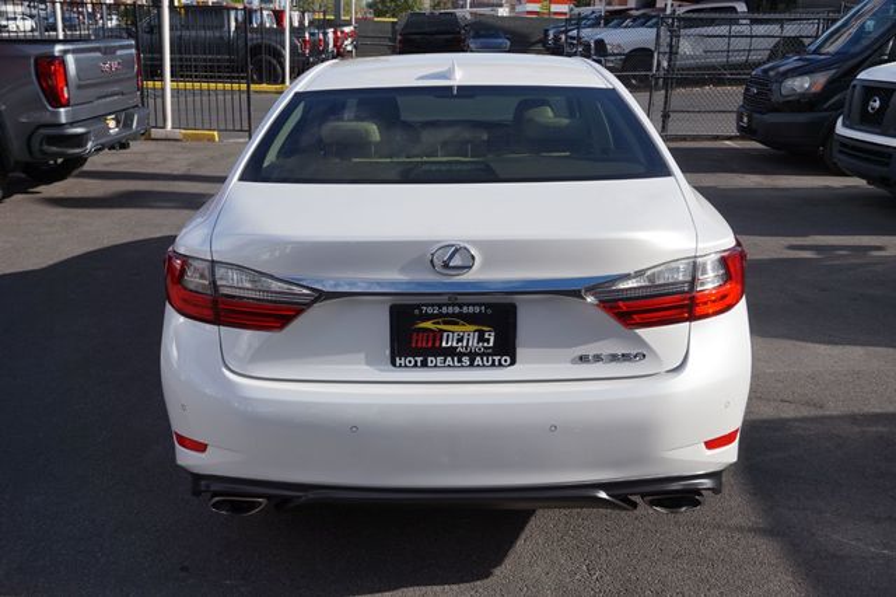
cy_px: 298
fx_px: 821
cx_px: 448
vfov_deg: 39.9
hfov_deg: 57.2
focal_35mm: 33
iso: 100
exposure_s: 1/250
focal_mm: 22
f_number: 9
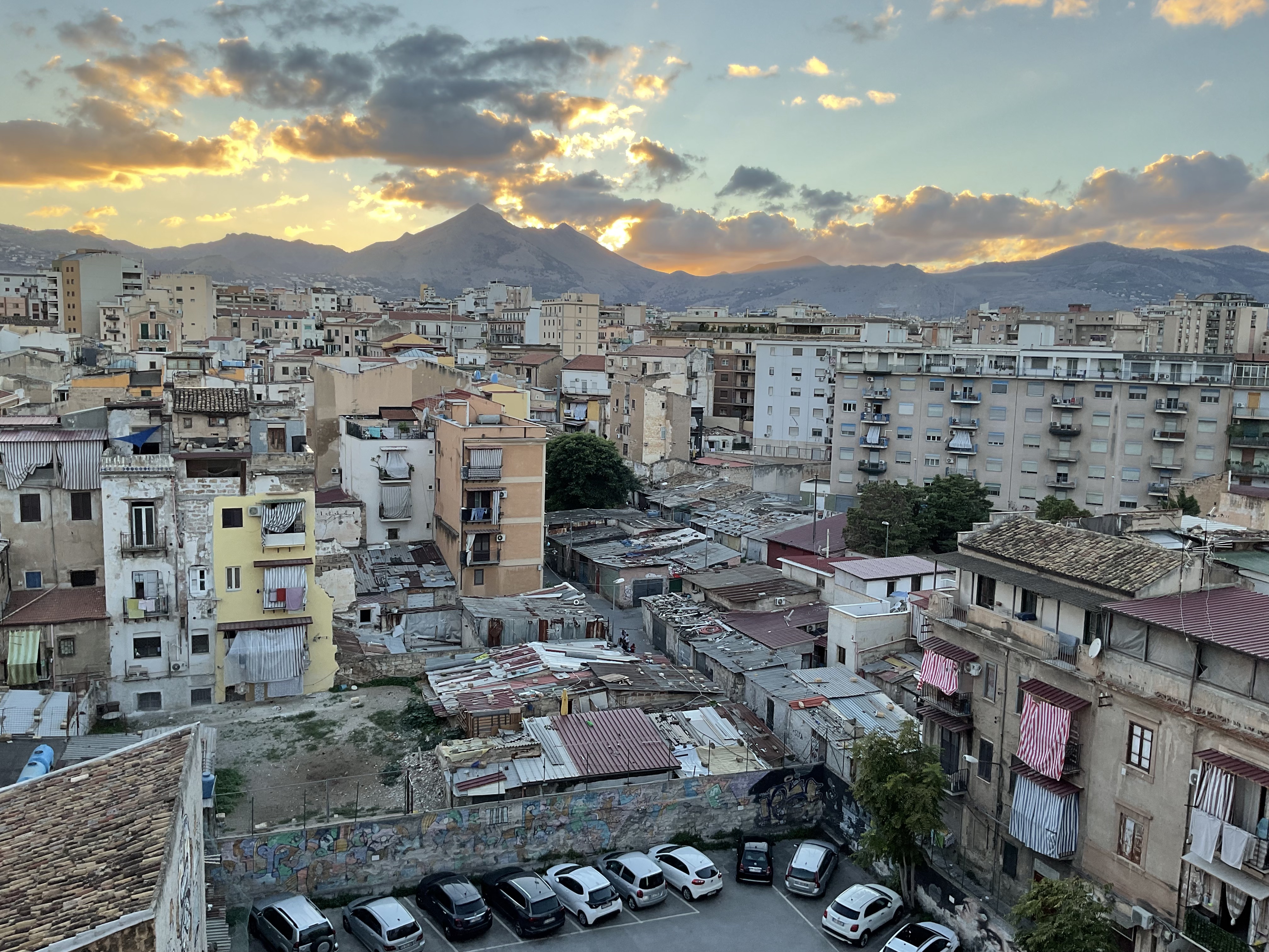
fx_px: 1063
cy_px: 476
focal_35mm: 29
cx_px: 634
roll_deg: -2.1
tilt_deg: -7.2
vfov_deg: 48.2
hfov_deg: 61.7
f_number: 1.8
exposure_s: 1/192
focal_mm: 3
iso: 16
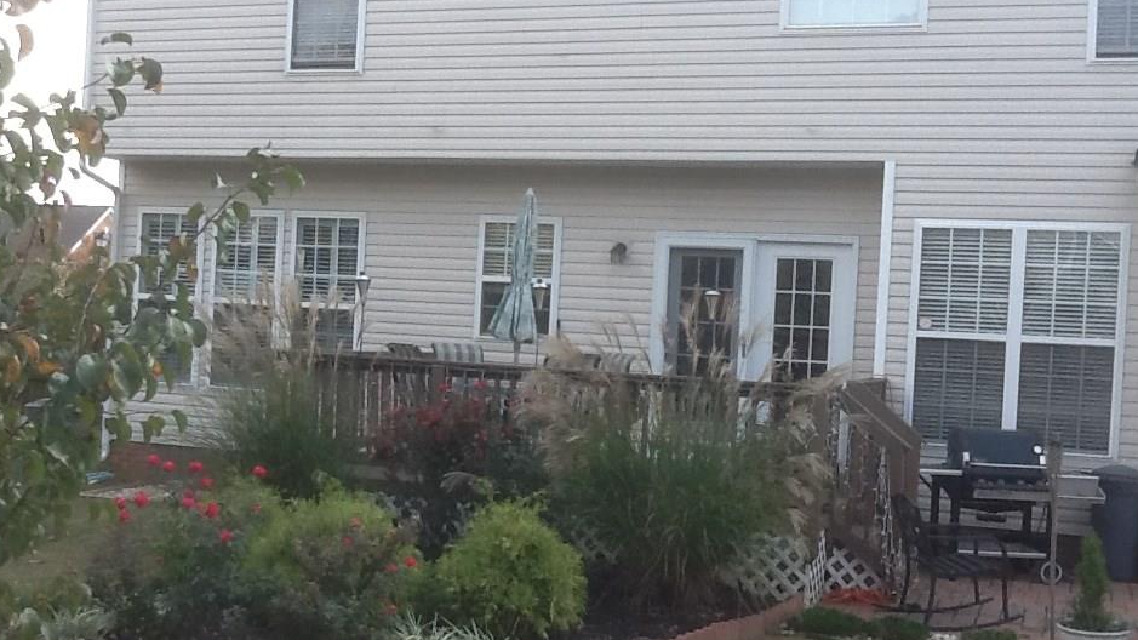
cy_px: 353
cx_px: 571
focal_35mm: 49
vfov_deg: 24.4
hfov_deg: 42.1
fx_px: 1478
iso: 40
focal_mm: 2.03
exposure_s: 1/377
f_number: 2.4
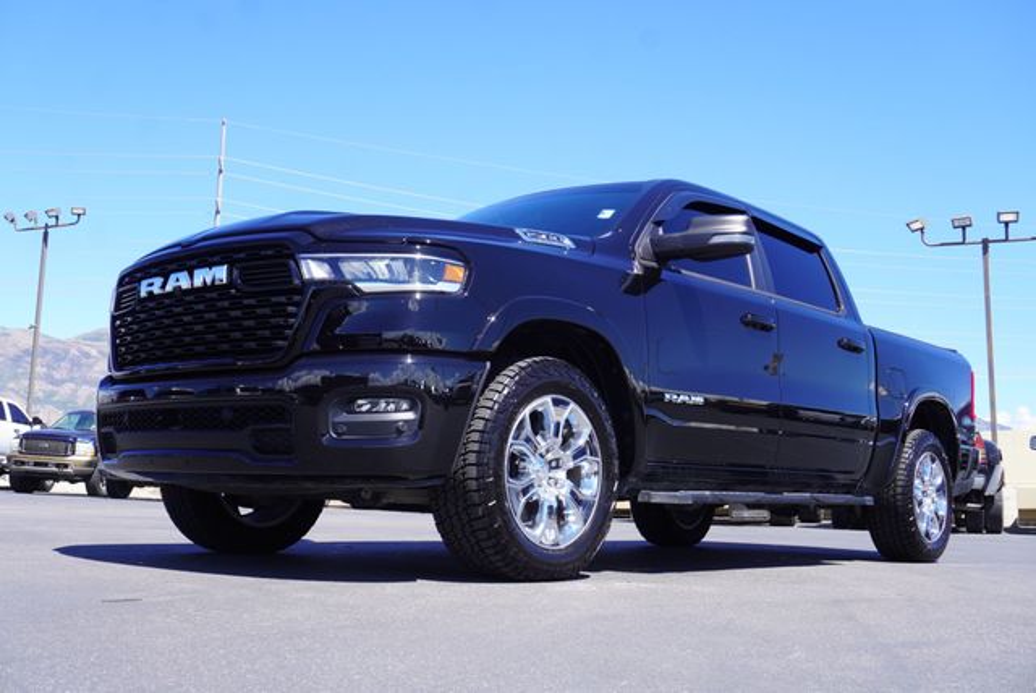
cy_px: 346
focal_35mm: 36
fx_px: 1037
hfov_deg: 53.1
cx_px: 518
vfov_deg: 36.9
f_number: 8
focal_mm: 24
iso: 100
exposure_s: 1/100
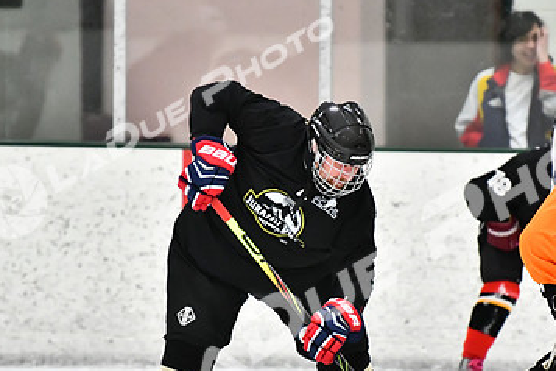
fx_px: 7521
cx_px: 335
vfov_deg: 2.8
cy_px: 283
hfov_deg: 4.2
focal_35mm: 487
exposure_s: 1/1250
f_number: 2.8
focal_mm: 200
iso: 5000
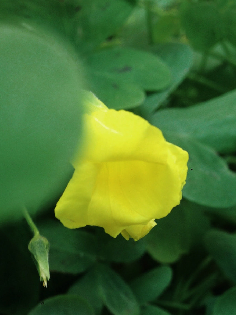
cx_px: 71
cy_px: 245
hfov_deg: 25.1
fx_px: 527
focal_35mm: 58
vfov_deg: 32.5
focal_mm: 4.12
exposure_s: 1/40
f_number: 2.4
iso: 64
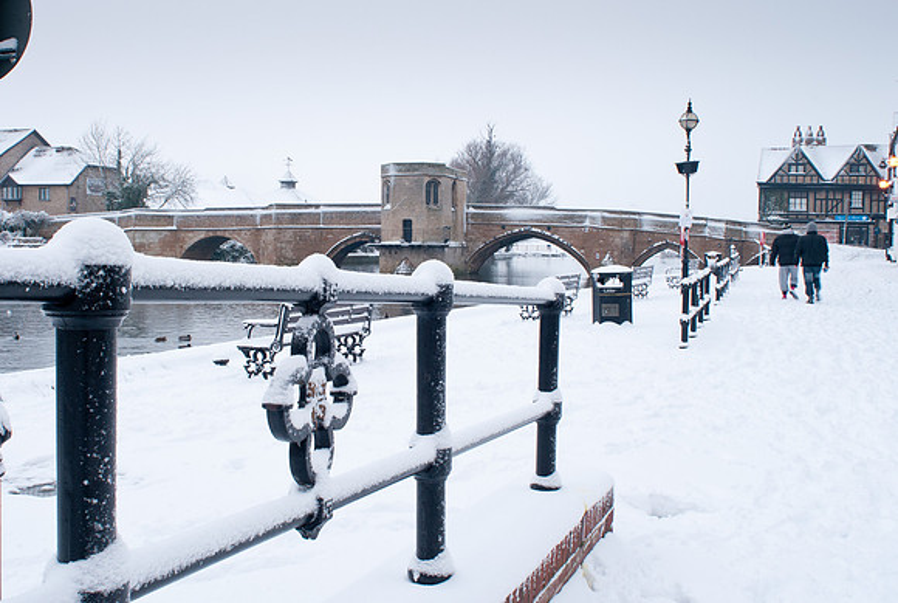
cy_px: 273
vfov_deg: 32.9
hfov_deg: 47.5
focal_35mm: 41
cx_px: 402
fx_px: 1018
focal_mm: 24
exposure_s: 1/8
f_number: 16
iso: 200
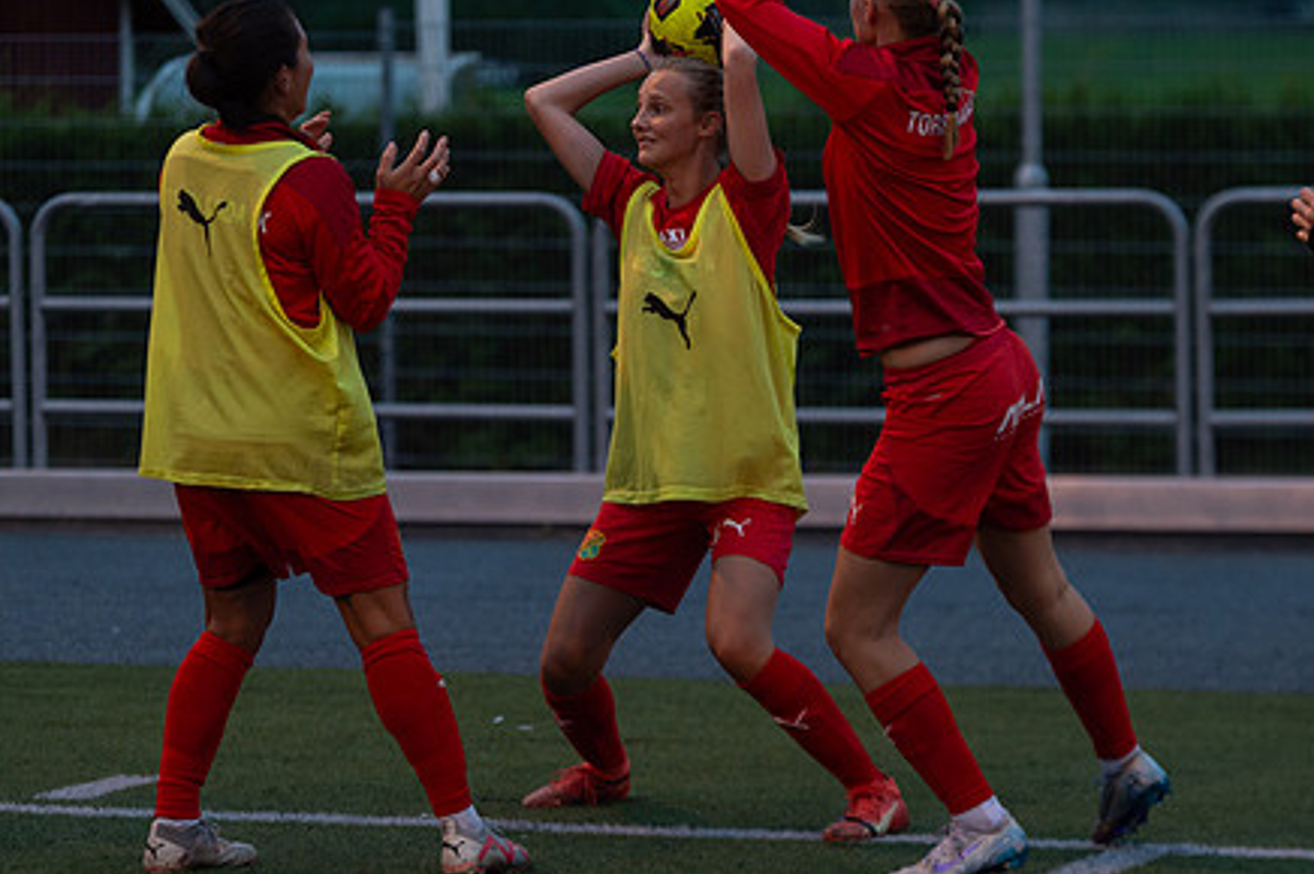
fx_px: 6674
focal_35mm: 183
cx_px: 609
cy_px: 380
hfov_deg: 11.2
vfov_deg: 7.5
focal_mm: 130
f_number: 3.2
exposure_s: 1/640
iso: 1400
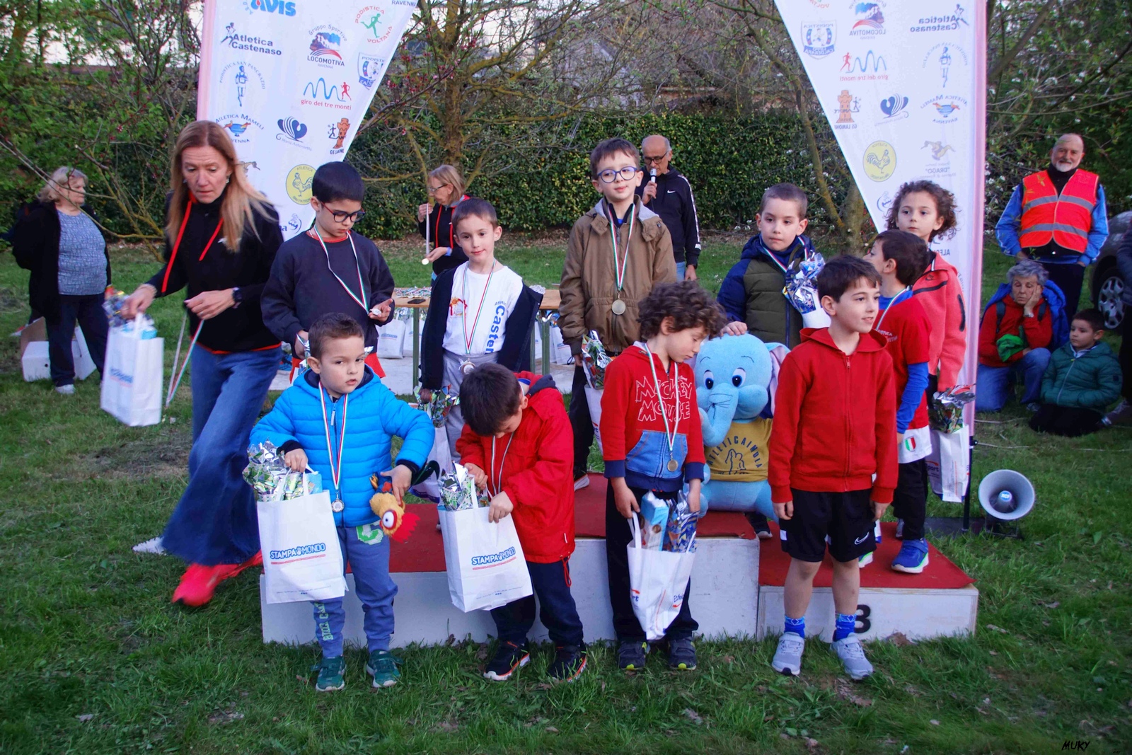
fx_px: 1132
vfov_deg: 36.9
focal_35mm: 36
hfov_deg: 53.1
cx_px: 566
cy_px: 378
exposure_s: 1/60
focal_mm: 24
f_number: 4
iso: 800
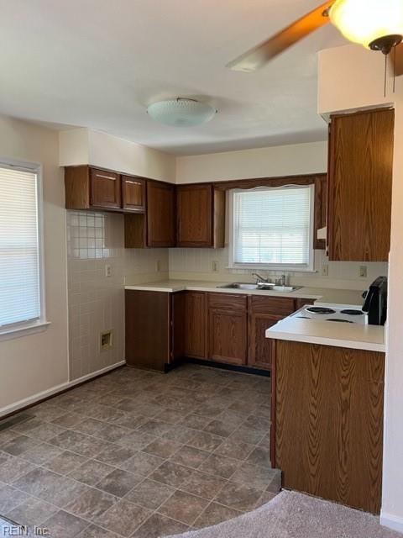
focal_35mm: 26
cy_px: 269
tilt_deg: -2.5
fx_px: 404
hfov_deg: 53.1
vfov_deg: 67.3
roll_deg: +0.0
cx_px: 202
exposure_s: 1/60
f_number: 1.5
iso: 100
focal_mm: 5.7
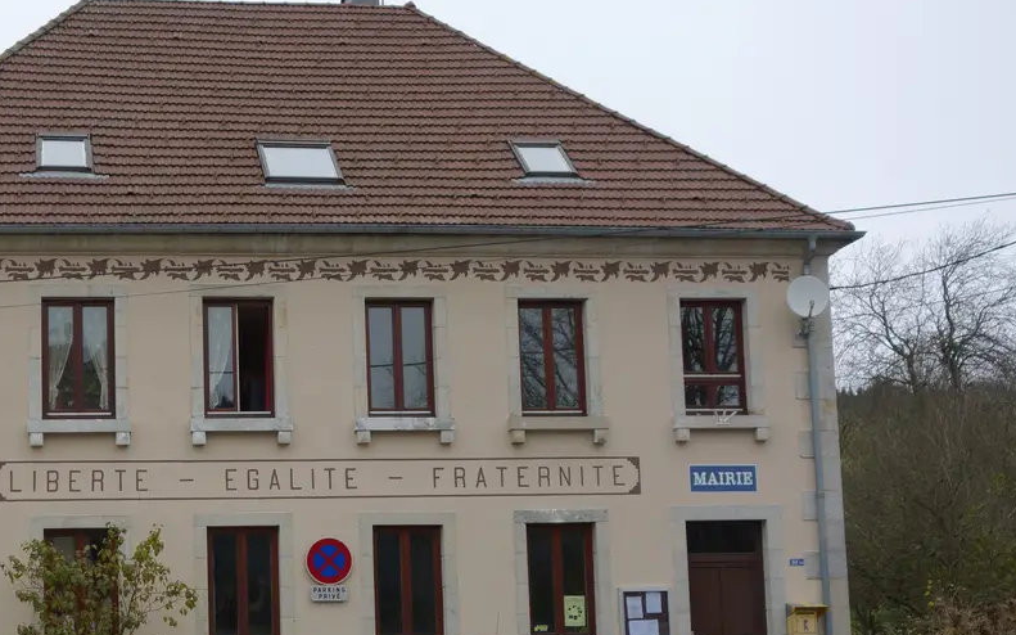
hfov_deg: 32.9
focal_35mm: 61
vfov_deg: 21.2
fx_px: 1689
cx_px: 259
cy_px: 440
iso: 125
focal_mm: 13.9
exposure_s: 1/125
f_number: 4
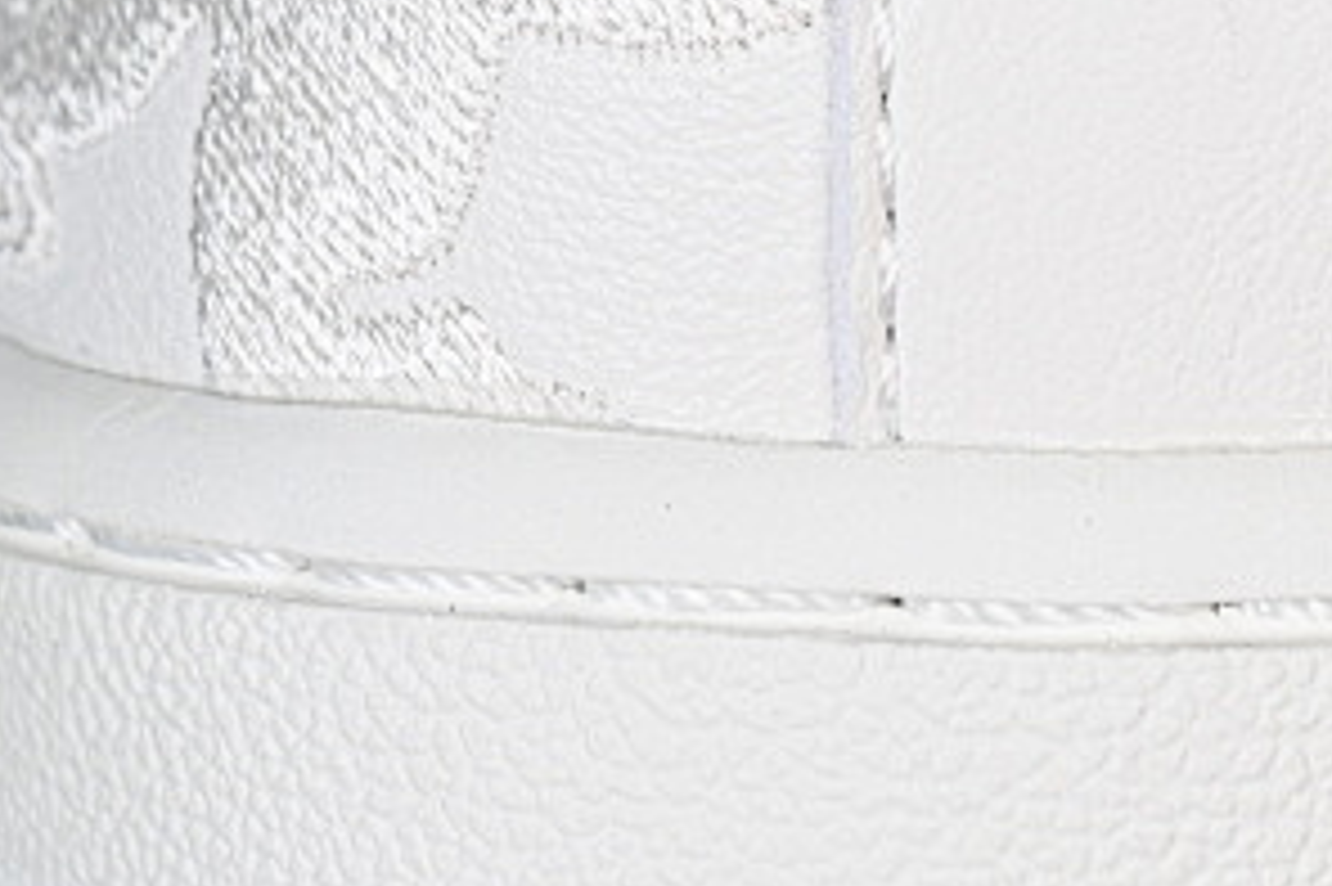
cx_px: 1120
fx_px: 10132
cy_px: -432
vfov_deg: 5.0
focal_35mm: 274
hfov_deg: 7.5
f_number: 7.1
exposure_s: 1/80
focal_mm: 50
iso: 160
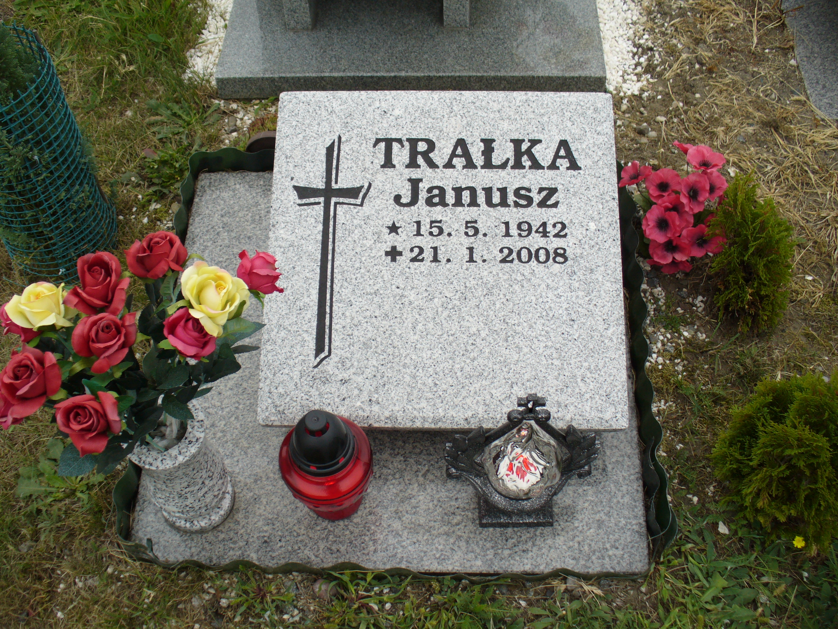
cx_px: 419
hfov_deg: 50.1
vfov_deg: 38.7
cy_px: 314
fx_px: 896
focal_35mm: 37
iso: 80
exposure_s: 1/400
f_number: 2.8
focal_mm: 6.1
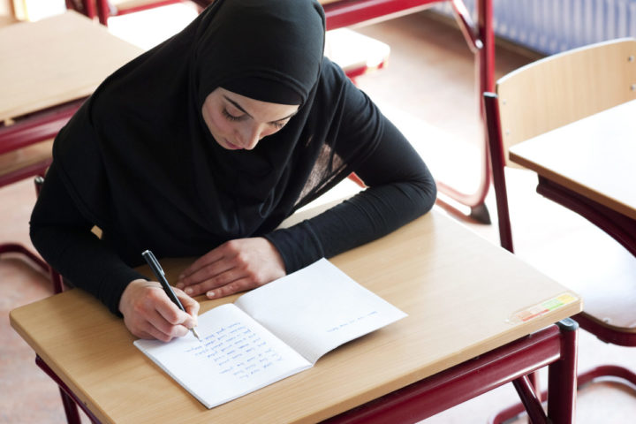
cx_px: 318
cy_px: 212
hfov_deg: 23.9
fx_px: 1502
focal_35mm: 85
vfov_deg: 16.1
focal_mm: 85
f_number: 5.6
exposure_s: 1/125
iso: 500
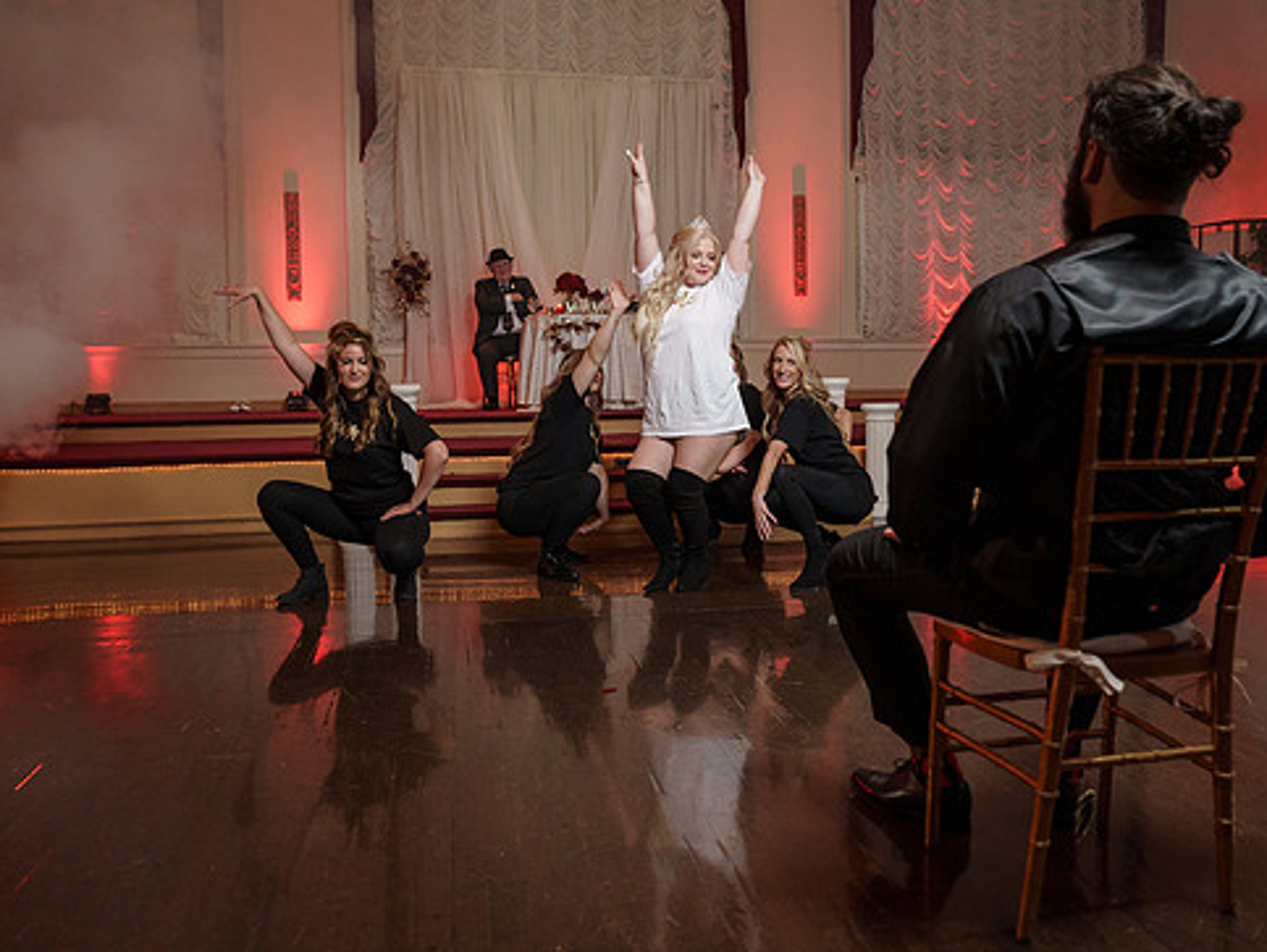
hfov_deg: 59.8
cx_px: 690
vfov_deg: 46.8
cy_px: 466
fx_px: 1099
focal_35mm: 30
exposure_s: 1/200
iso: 2000
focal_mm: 26
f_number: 4
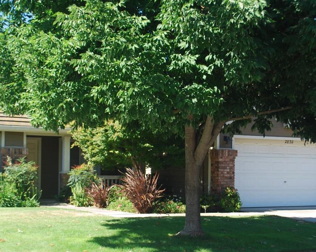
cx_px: 130
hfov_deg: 27.5
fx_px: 645
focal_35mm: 69
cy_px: 159
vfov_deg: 22.1
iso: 200
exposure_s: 1/100
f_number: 5
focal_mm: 26
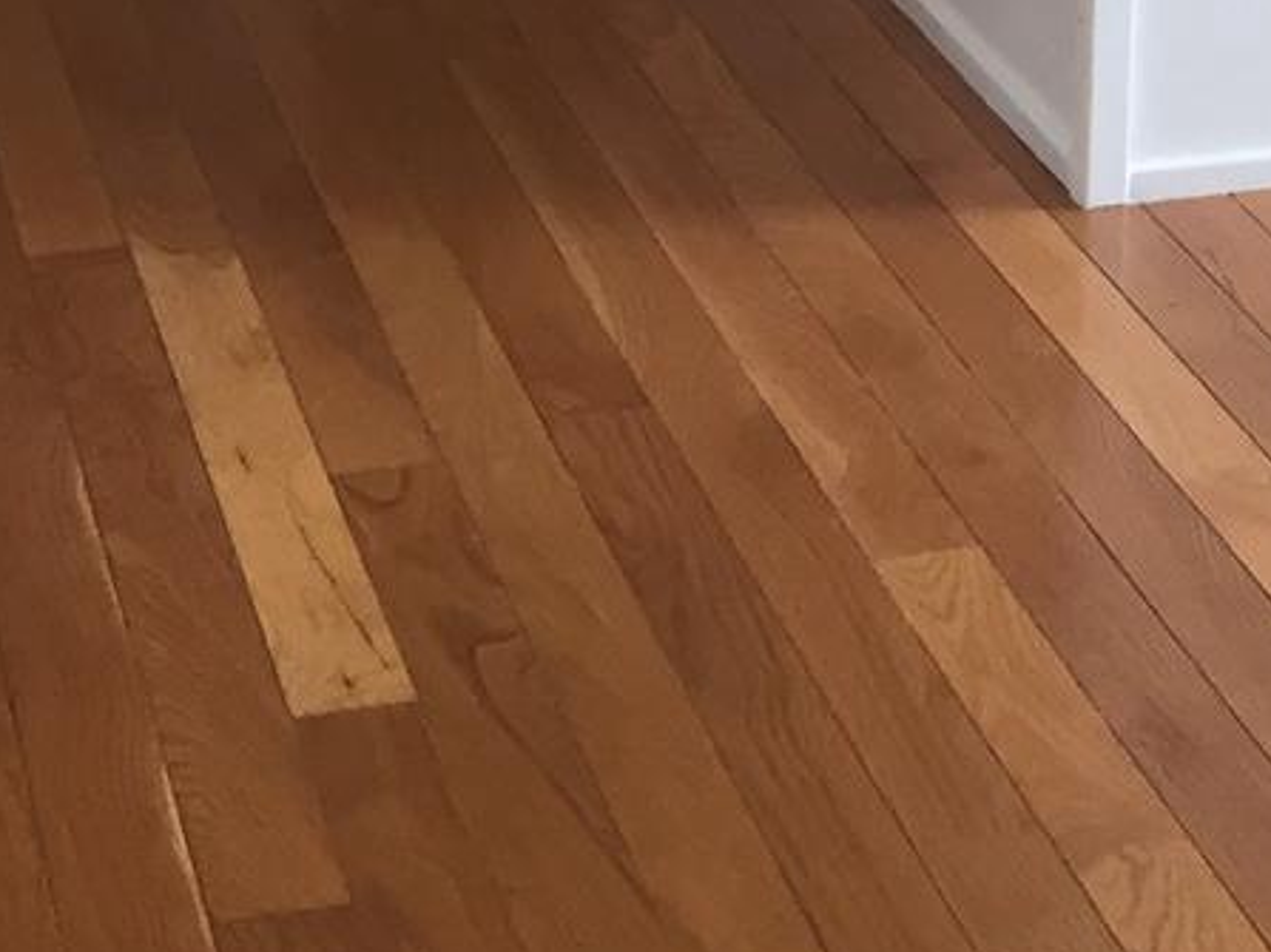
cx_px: 1988
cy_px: -1191
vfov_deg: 10.0
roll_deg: -0.2
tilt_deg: -1.1
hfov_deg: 13.8
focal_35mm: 133
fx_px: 4882
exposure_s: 1/40
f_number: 2.2
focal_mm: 4.15
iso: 40
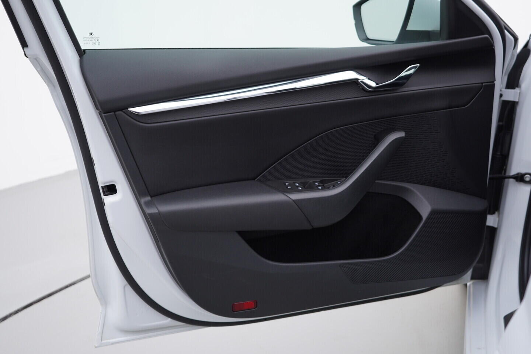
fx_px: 531
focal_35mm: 36
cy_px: 177
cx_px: 266
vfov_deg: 36.9
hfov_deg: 53.1
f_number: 3.5
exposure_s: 1/60
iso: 125
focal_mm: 24
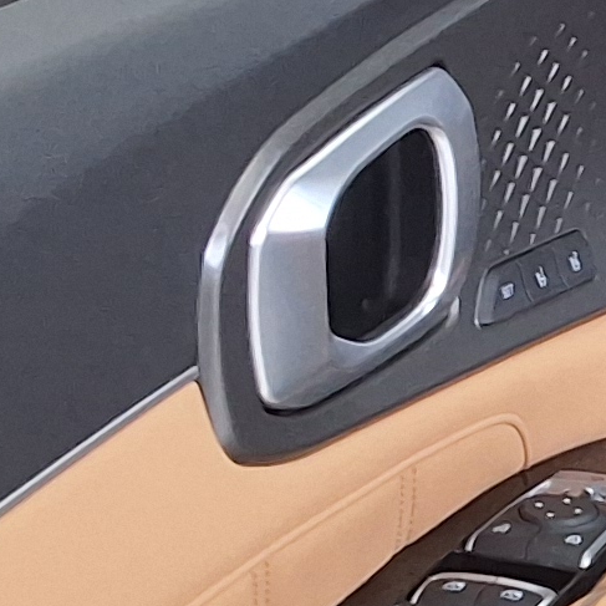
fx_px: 3288
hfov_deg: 9.6
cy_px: 383
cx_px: 1317
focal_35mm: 166
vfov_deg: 10.5
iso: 50
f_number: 1.9
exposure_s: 1/120
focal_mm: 2.91
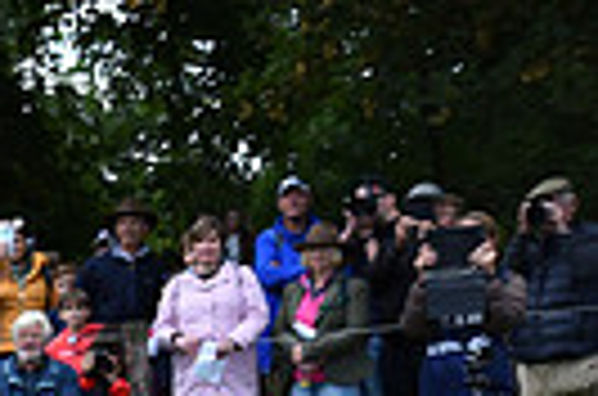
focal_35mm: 210
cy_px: 580
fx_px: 3480
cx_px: -697
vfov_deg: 6.4
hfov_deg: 9.1
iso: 1250
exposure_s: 1/1600
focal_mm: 48
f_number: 4.2
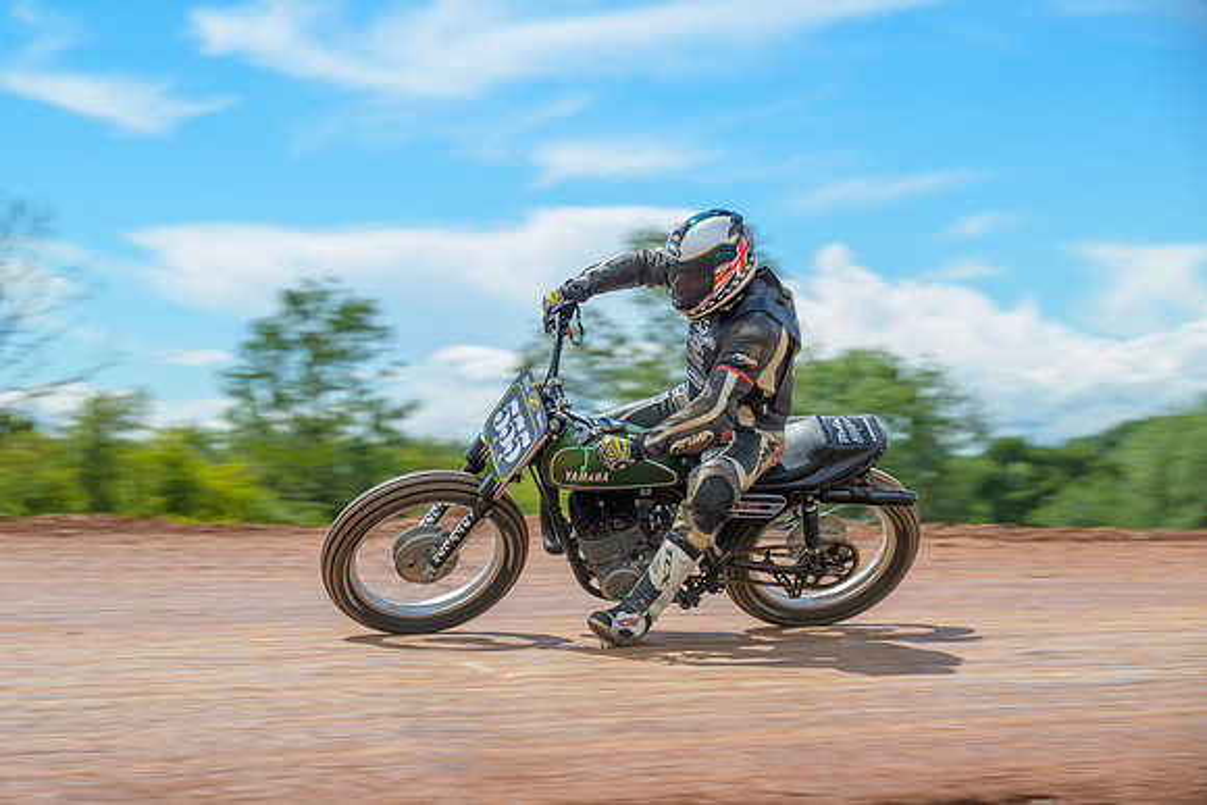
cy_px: 402
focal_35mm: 89
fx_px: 2985
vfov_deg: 15.4
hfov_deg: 22.9
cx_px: 604
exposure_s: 1/200
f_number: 5.6
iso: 64
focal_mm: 89
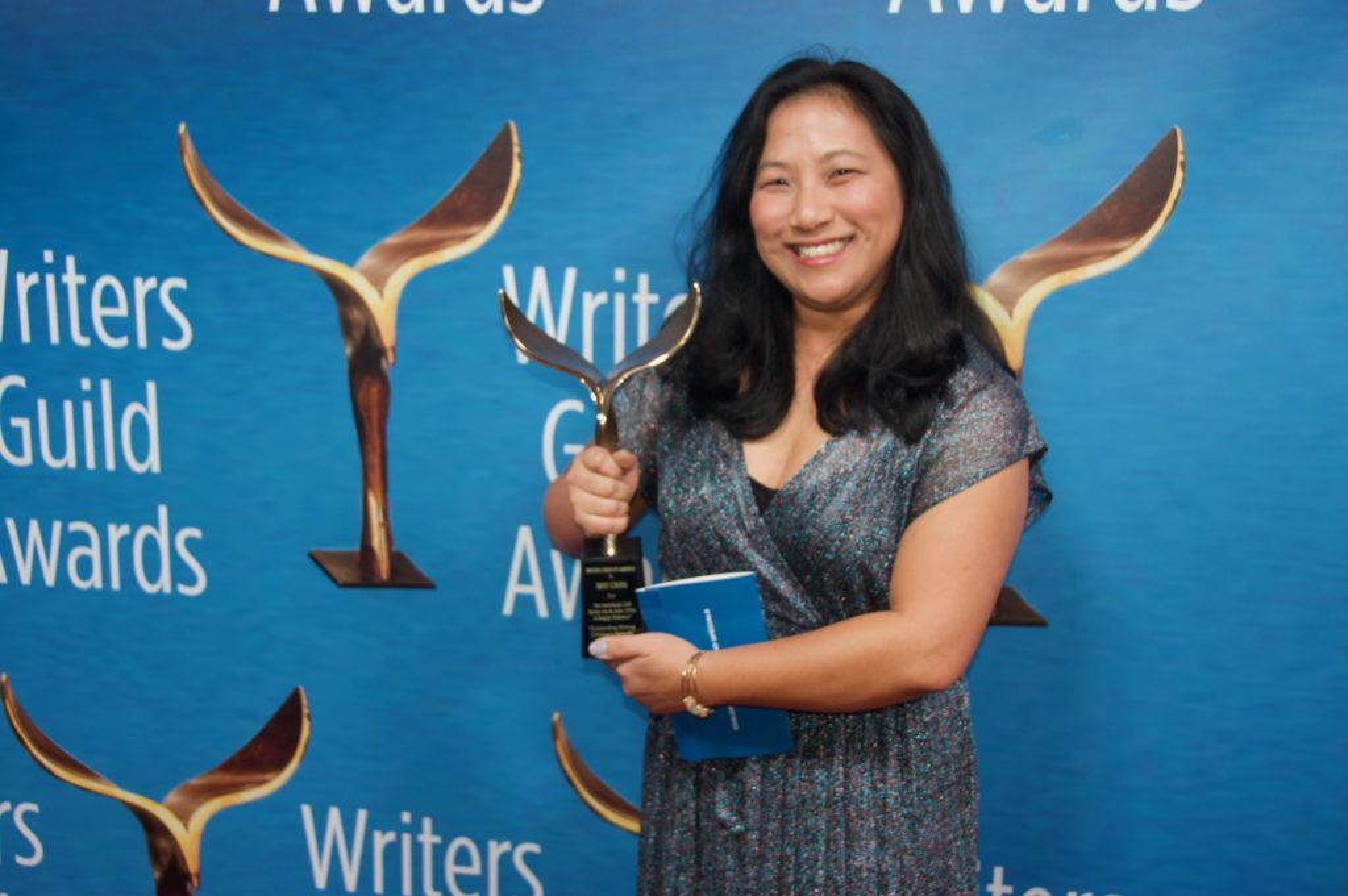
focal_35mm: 42
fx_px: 1571
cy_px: 448
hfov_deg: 46.4
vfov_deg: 31.8
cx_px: 674
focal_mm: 28
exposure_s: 1/60
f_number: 4
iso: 400
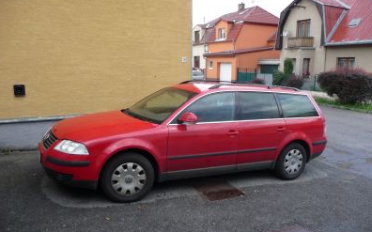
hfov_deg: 62.9
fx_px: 304
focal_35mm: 30
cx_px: 185
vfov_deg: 41.8
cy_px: 116
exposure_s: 1/250
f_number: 3.3
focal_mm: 4.7
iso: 200
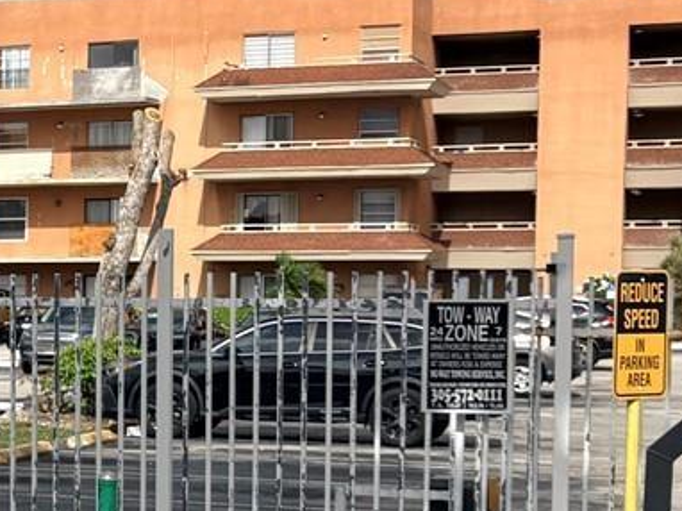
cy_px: 364
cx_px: -391
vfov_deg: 13.5
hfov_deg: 16.2
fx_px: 2146
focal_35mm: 109
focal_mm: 5.96
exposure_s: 1/4950
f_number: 1.6
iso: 50
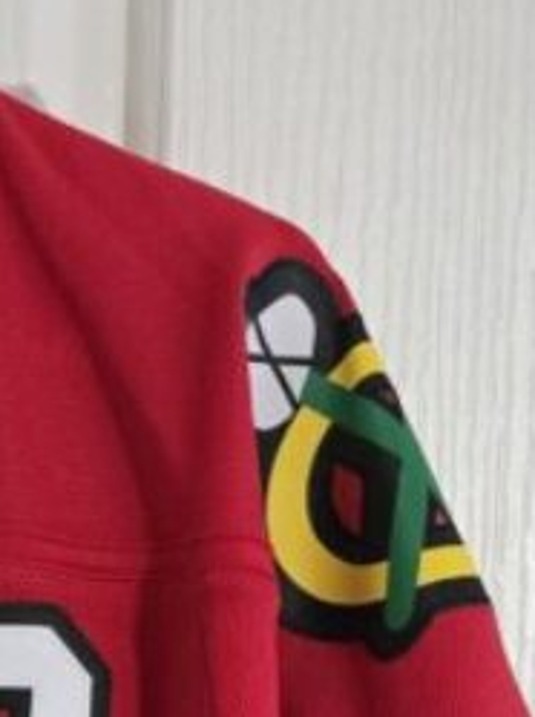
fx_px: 2293
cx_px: -365
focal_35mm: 111
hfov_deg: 12.4
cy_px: 1483
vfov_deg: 14.4
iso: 1250
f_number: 1.7
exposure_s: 1/60
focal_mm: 6.3
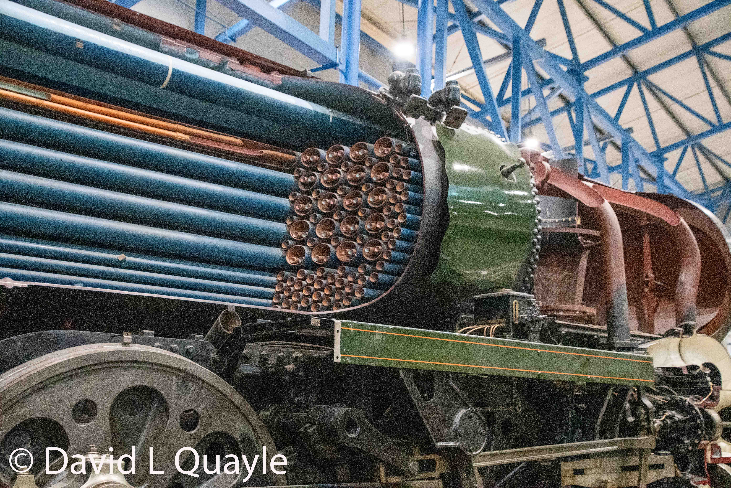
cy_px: 244
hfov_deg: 49.6
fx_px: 792
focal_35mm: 39
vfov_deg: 34.2
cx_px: 366
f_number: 3.8
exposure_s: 1/320
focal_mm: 26
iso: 10000
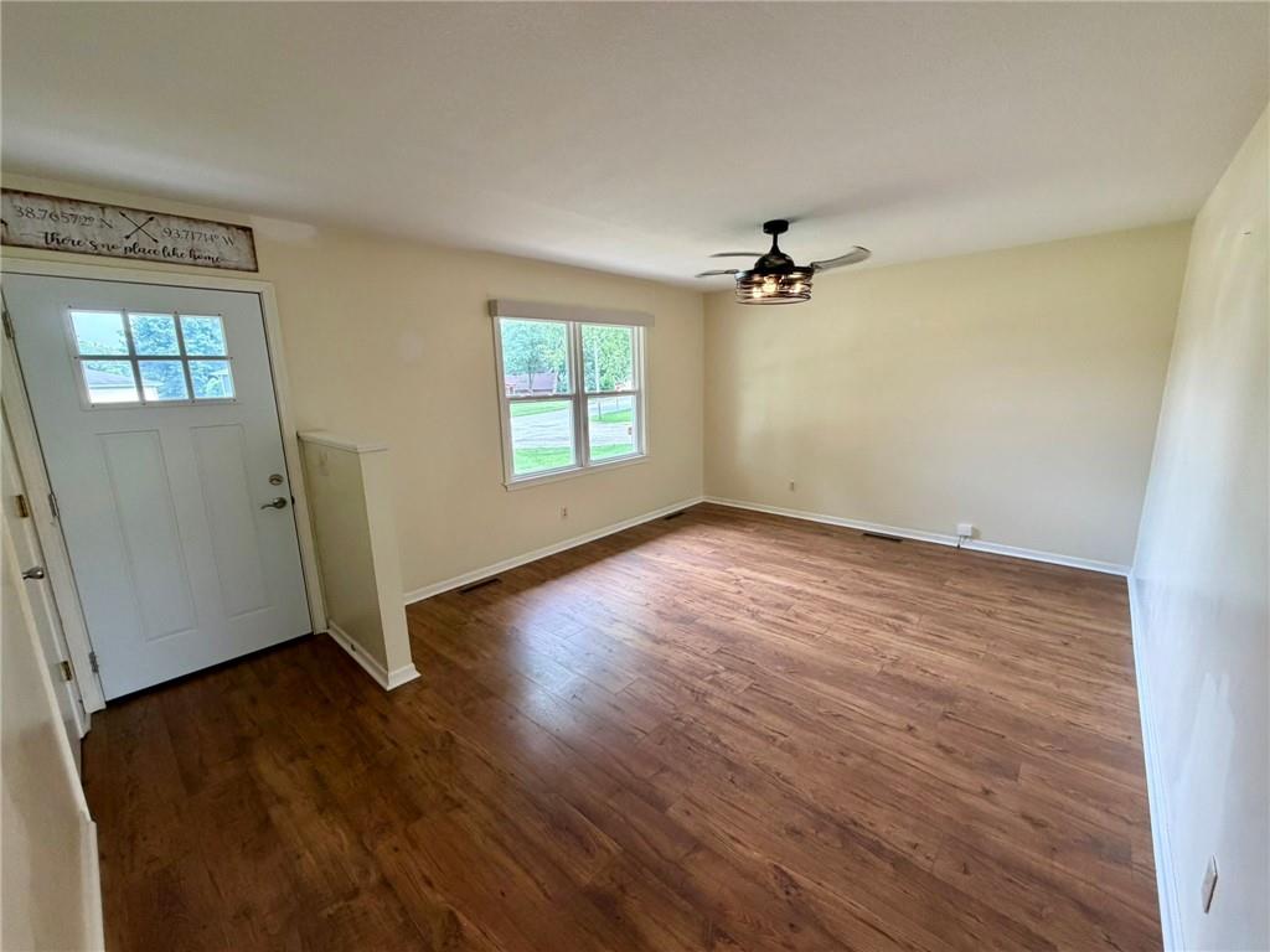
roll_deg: +2.5
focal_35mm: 14
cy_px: 476
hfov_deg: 102.1
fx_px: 514
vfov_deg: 85.7
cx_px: 635
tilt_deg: -11.0
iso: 250
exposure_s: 1/120
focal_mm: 2.22
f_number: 2.2
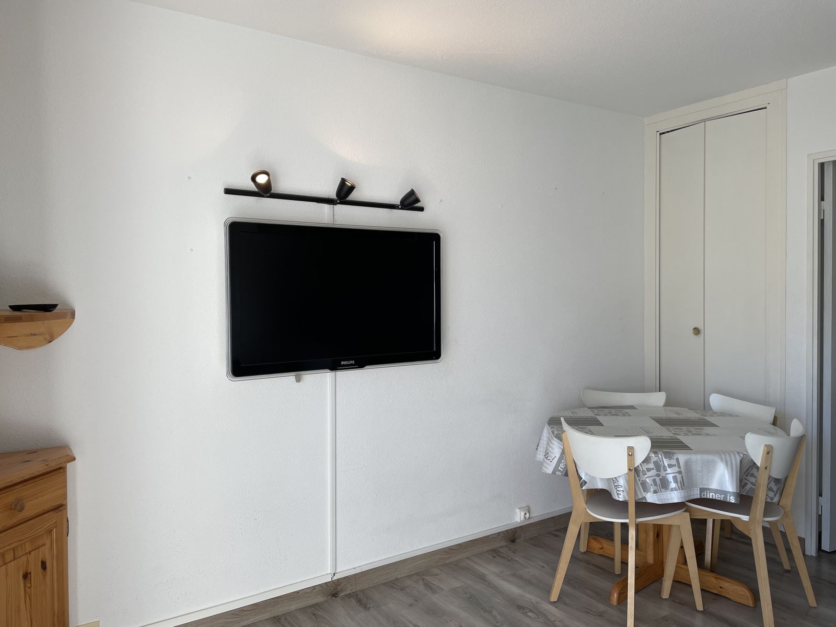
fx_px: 628
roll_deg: +1.0
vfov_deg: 53.1
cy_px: 314
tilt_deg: -0.6
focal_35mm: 26
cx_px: 418
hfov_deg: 67.3
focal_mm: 4.2
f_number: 1.6
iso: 32
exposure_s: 1/349
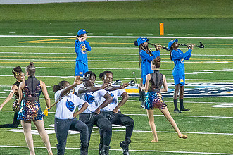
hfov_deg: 4.5
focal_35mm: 461
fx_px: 2981
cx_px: 149
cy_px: 79
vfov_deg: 3.0
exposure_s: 1/200
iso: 2000
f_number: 4
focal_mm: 120
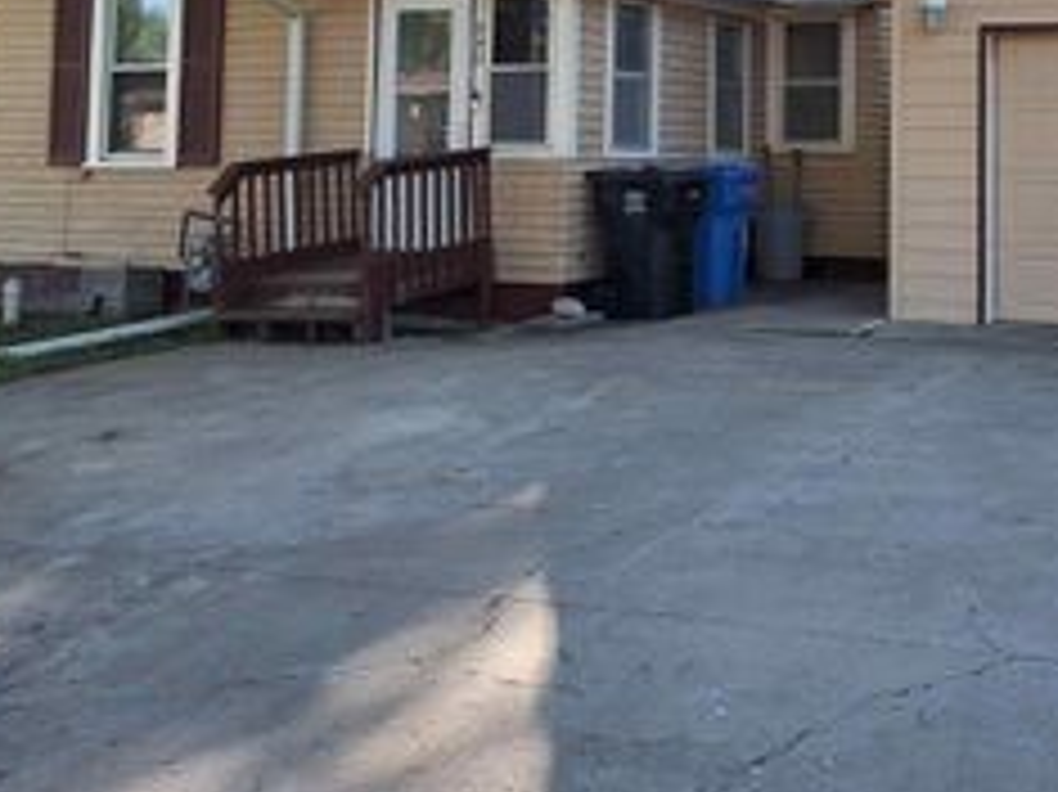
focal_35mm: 49
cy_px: 16
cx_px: 846
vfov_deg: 28.0
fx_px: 1497
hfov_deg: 37.5
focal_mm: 5.54
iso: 40
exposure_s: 1/485
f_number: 1.8
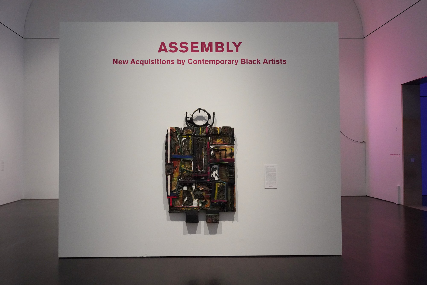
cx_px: 214
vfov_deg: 40.0
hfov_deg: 57.2
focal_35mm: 33
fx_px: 391
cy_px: 142
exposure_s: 1/100
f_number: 9
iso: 8000
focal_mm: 33
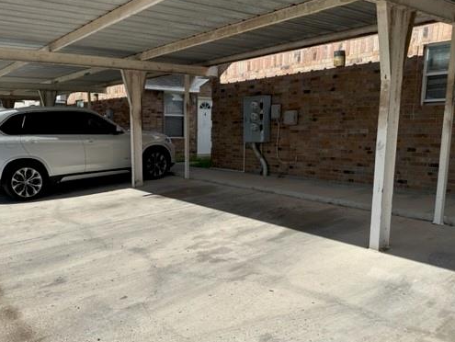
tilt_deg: -5.9
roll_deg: +0.6
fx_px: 408
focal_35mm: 31
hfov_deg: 57.9
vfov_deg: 45.4
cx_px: 187
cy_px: 194
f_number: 1.78
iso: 80
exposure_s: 1/5525
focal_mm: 6.86
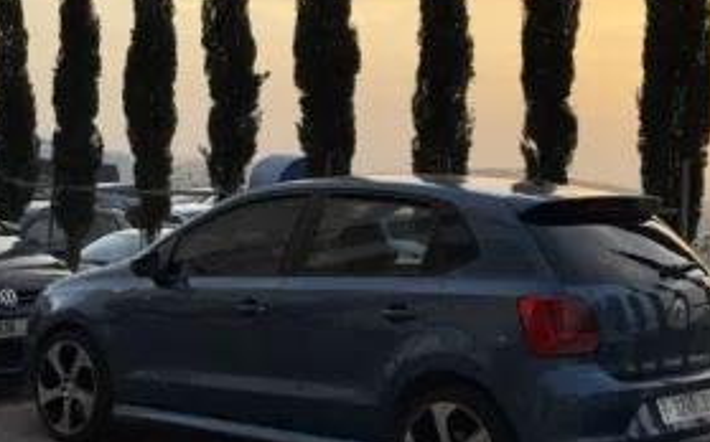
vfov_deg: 17.8
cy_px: 188
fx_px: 1412
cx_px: 369
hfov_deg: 28.2
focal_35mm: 73
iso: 80
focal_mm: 6.76
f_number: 1.78
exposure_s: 1/646
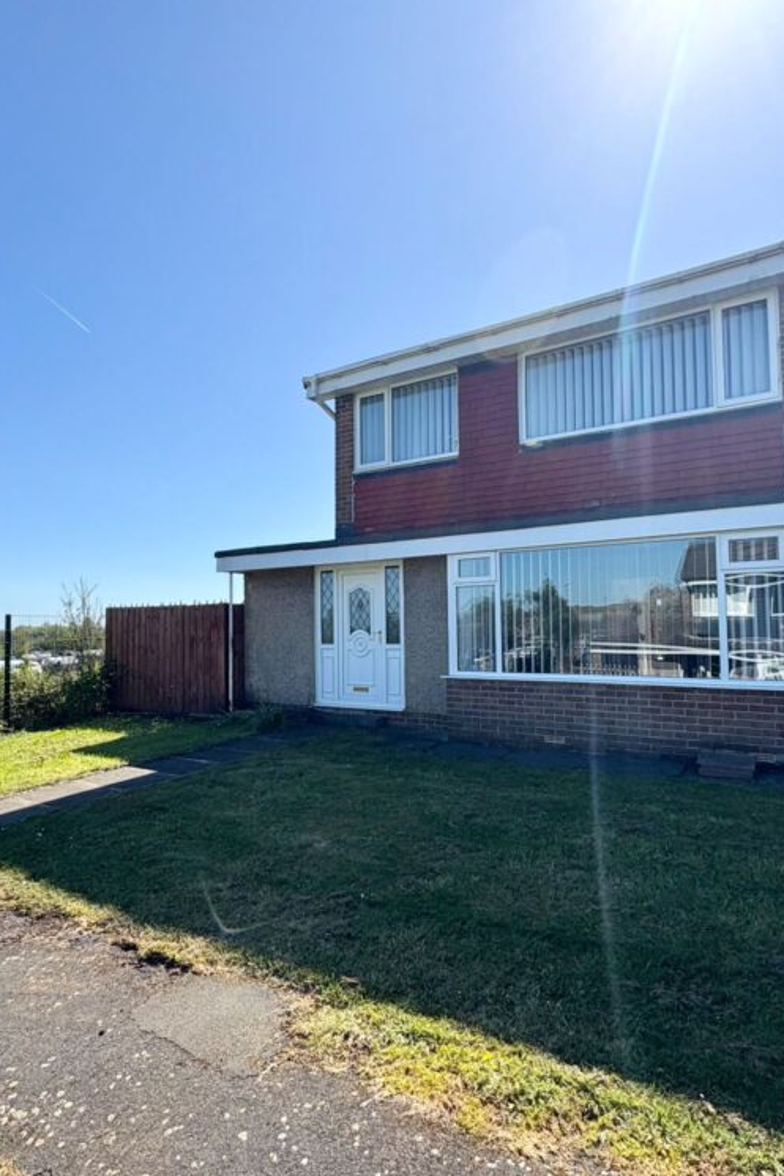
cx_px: 385
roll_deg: +0.2
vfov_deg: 84.0
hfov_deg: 61.9
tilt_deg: +2.4
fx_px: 654
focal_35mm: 20
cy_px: 597
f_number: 2.2
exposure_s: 1/1506
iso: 50
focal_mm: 2.22
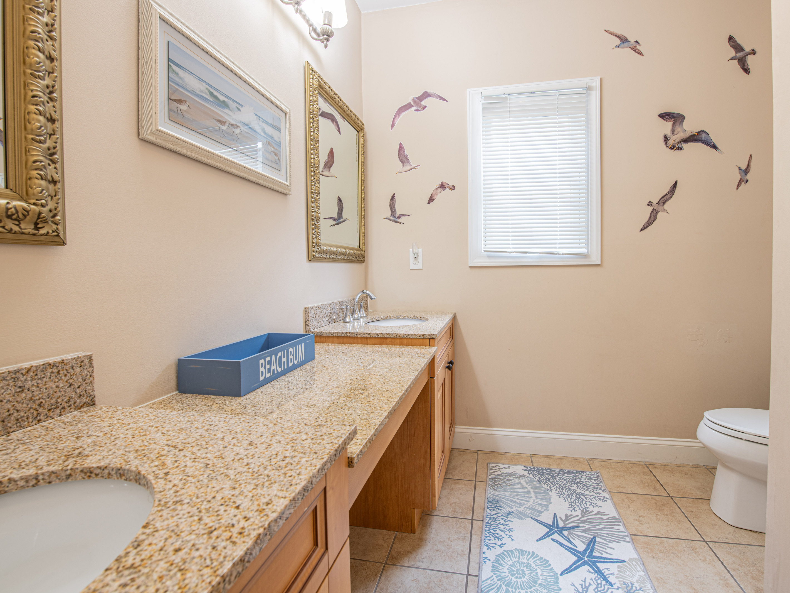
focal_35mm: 16
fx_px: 369
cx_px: 420
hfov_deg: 93.7
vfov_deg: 77.4
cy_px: 282
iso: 64
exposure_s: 1.3
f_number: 9
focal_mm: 14
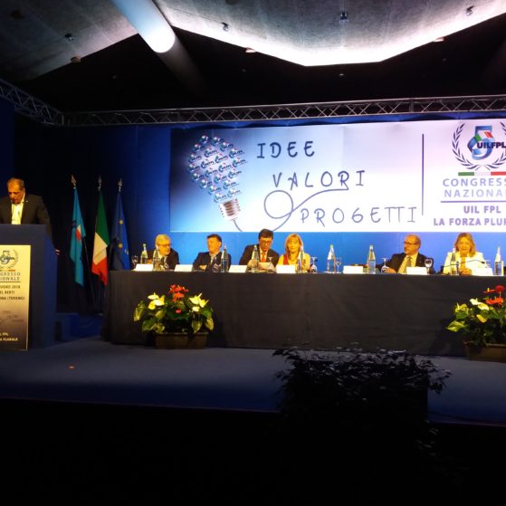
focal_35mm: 34
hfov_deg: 48.4
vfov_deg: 48.5
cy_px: 253
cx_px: 224
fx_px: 562
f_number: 1.9
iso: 250
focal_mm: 3.7
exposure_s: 1/17
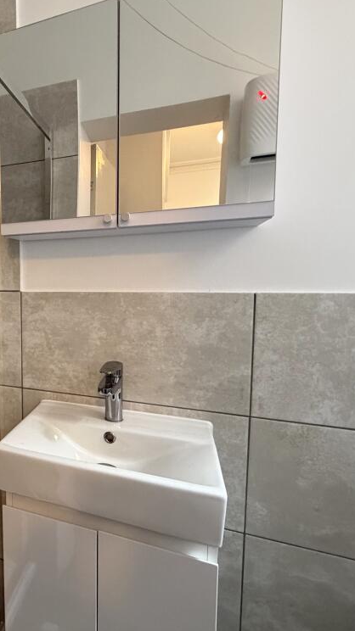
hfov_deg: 47.3
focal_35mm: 21
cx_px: 25
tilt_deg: -4.1
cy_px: 307
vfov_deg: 83.8
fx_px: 352
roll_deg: +1.0
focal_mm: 2.22
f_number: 2.2
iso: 500
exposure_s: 1/50
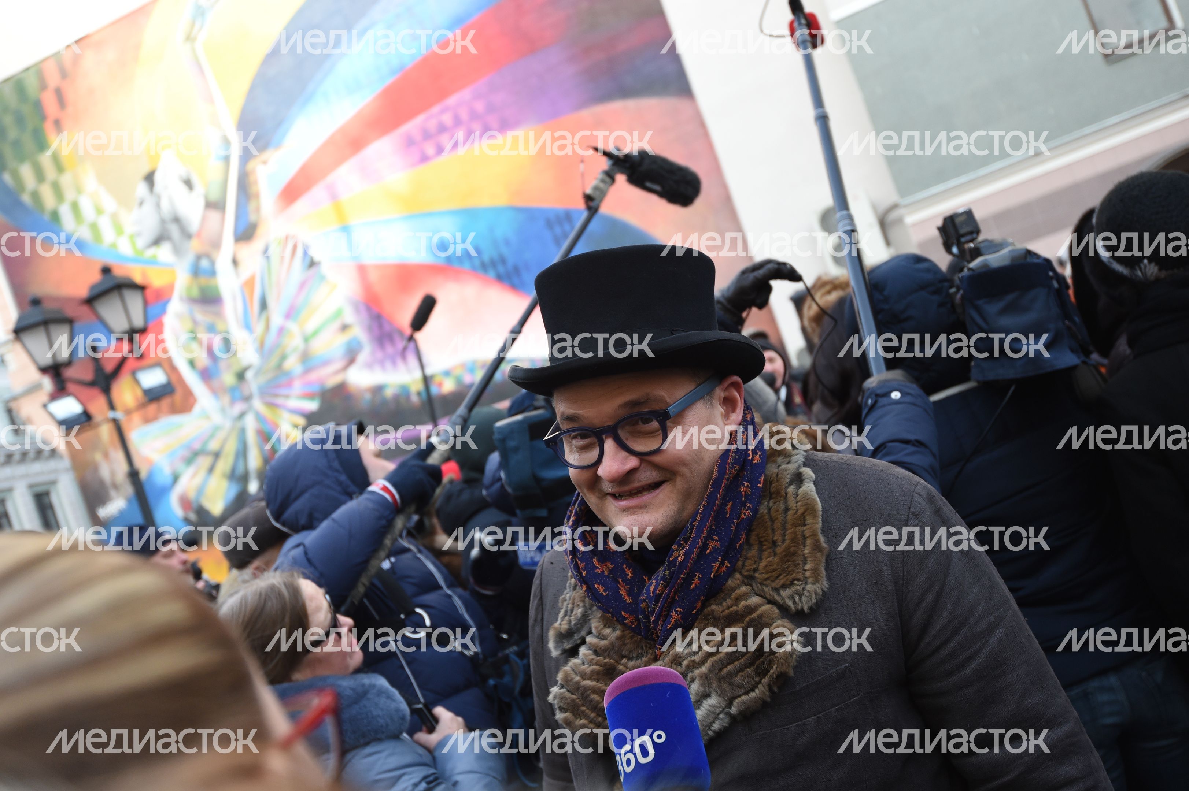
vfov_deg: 37.8
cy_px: 396
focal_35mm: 35
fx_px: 1155
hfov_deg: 54.5
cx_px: 594
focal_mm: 35
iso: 1250
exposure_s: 1/800
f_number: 4.5
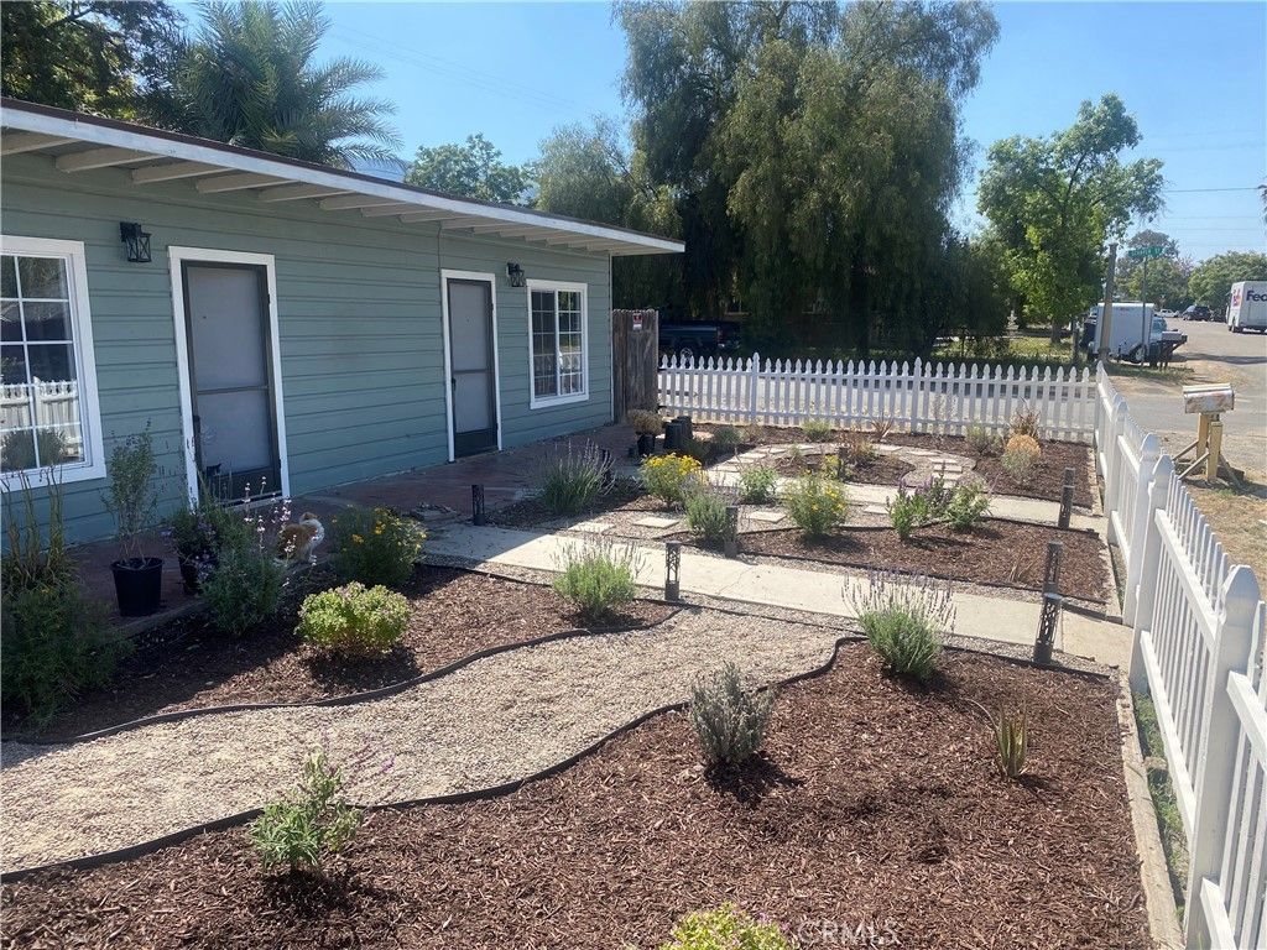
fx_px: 952
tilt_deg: -8.6
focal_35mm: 26
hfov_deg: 67.3
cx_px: 634
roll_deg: -1.0
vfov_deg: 53.1
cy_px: 475
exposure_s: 1/1701
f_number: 1.8
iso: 32
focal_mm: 4.25
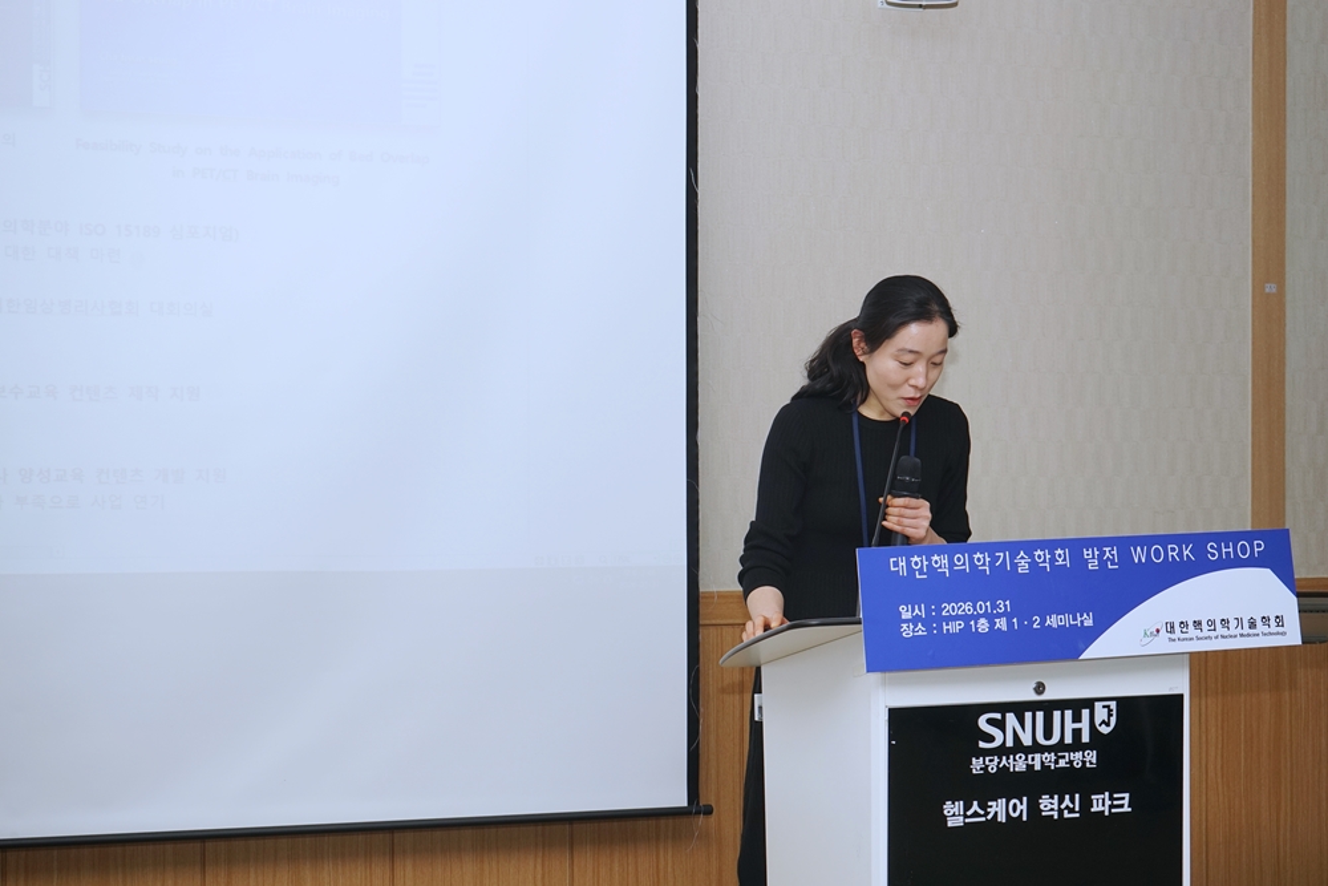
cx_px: 664
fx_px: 1955
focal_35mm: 53
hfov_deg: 37.5
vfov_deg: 25.5
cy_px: 443
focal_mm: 53
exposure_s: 1/80
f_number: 7.1
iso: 320
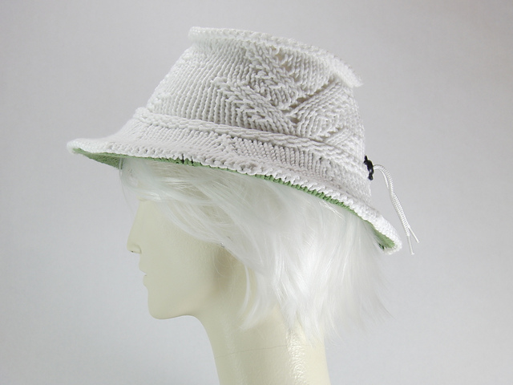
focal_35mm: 57
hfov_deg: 33.8
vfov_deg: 25.7
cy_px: 192
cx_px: 256
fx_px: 845
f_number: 3.4
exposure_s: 1/40
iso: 100
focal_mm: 10.1
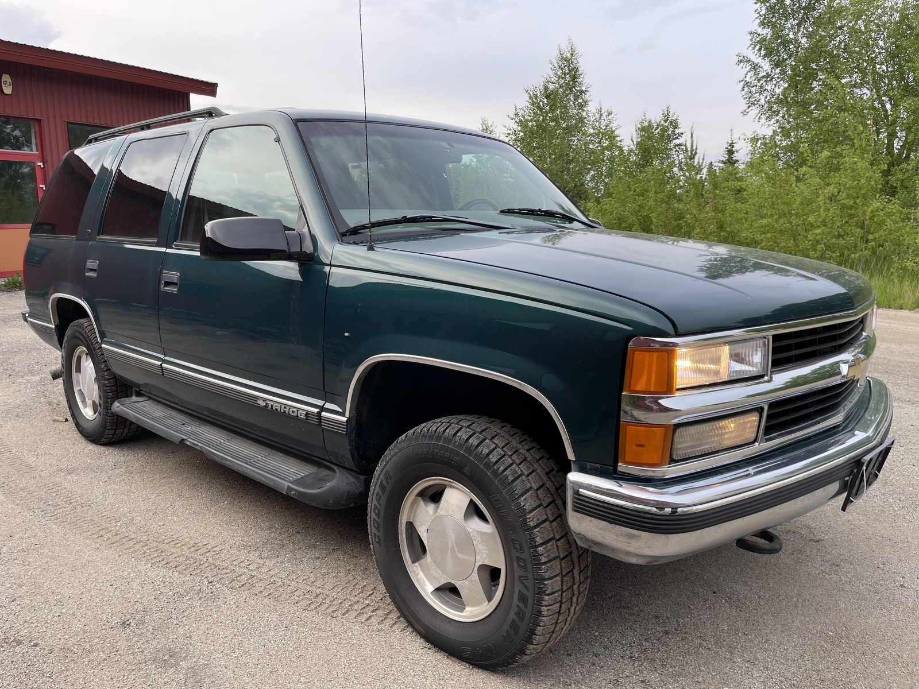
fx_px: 690
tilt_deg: -9.9
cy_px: 344
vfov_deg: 53.1
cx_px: 460
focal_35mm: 26
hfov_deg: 67.3
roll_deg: +1.0
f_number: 1.6
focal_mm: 4.2
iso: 32
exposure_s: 1/425
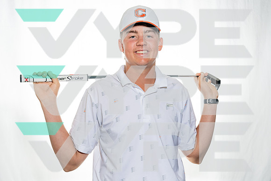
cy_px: 99
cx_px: 142
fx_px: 415
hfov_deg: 36.1
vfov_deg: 24.6
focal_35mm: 55
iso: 100
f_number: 8
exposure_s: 1/250
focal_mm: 47
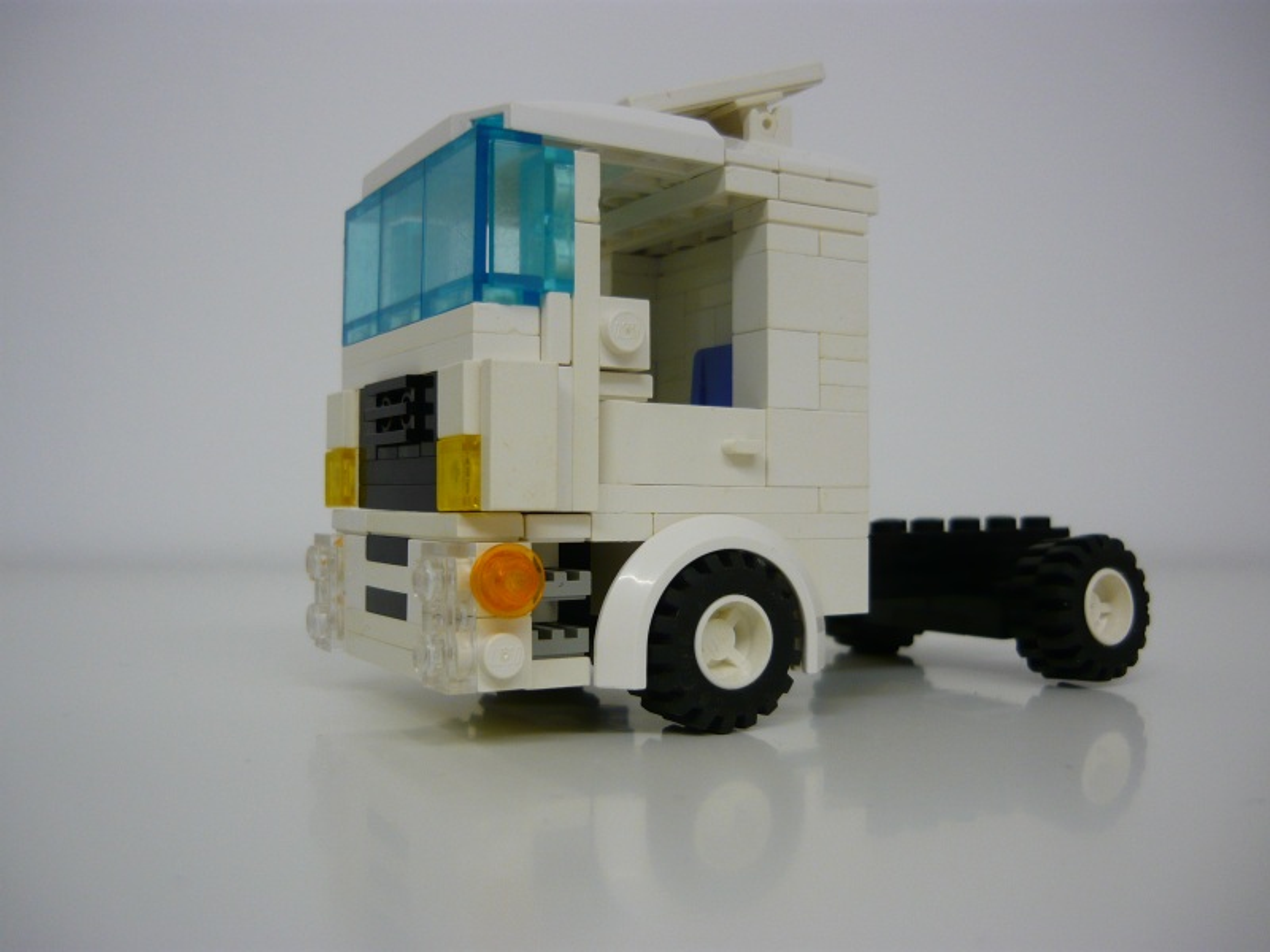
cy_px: 476
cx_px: 635
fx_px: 1211
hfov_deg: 55.4
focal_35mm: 33
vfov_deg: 42.9
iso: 125
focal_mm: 5.5
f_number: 2.8
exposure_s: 1/30
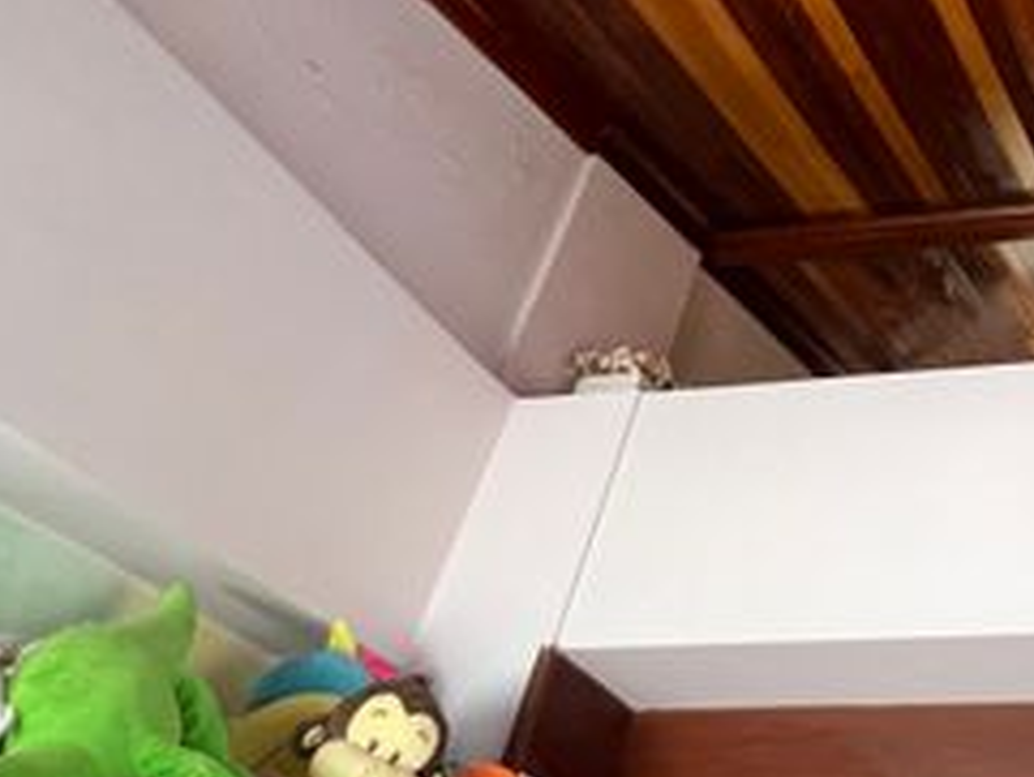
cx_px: 1040
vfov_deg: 37.5
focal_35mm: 36
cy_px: 103
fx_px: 1076
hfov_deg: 43.7
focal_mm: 1.57
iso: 250
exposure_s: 1/87
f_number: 1.8
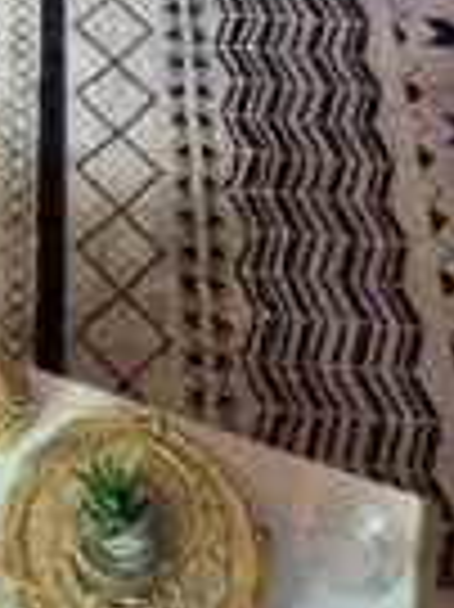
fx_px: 1349
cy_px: -180
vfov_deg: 22.7
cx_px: -112
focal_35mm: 77
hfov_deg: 18.0
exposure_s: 1/25
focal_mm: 4.25
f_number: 1.8
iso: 640
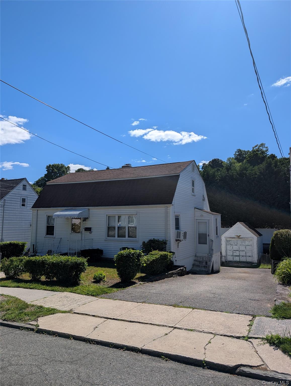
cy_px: 193
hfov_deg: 56.9
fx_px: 268
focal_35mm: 24
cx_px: 146
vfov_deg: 71.5
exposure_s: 1/2146
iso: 20
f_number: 1.68
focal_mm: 6.9
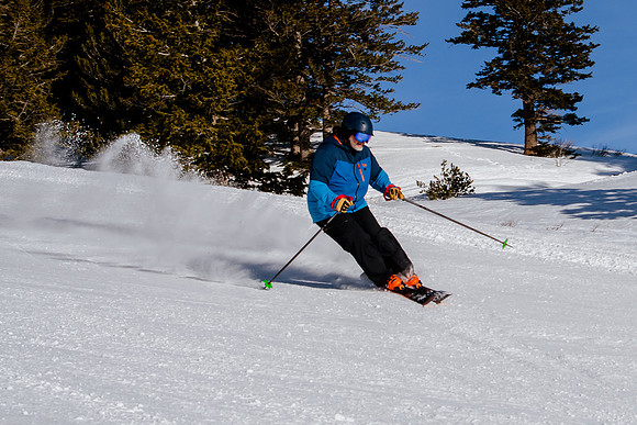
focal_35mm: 122
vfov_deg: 11.3
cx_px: 504
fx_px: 2151
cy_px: 146
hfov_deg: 16.7
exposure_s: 1/1000
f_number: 8
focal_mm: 50
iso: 160
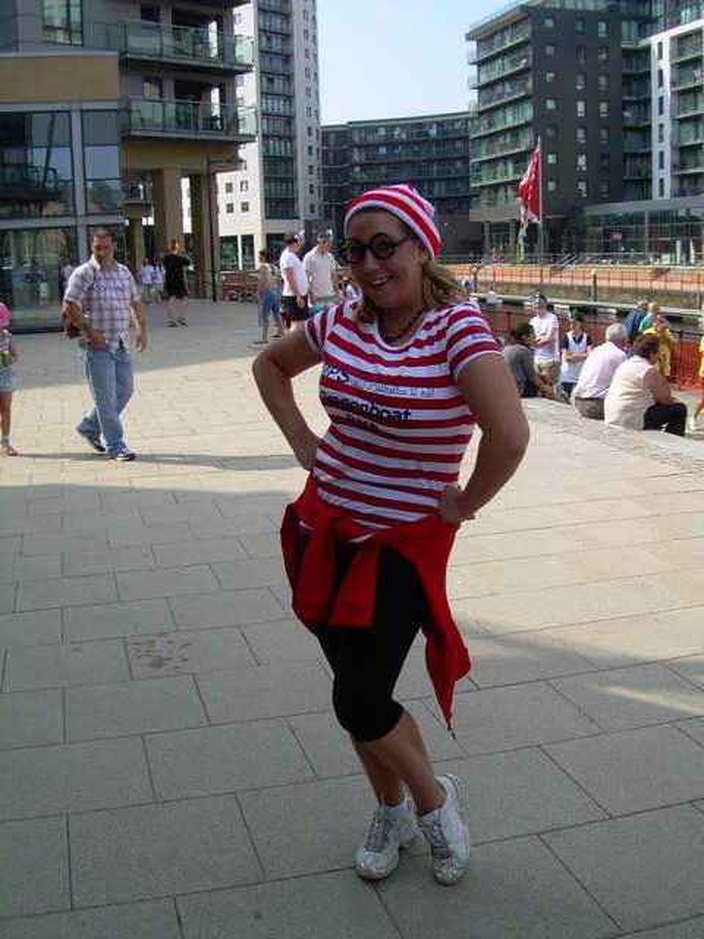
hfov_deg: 37.7
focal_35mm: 38
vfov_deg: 49.0
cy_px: 470
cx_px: 352
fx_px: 1030
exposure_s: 1/324
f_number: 4.6
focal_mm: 6.3
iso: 50
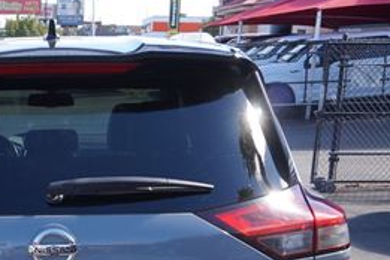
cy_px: 296
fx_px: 837
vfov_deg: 17.0
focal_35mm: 77
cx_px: 40
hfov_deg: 25.4
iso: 100
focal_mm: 21
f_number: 6.3
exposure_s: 1/80
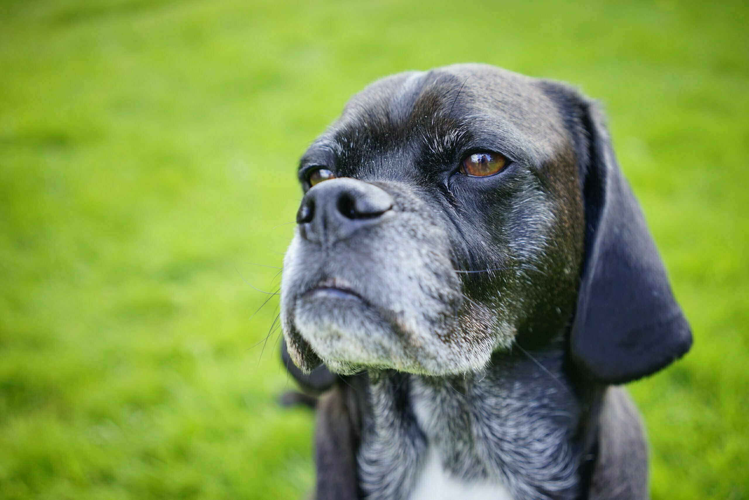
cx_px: 374
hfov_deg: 54.4
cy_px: 250
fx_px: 728
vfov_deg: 37.9
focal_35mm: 35
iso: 160
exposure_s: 1/200
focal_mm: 35
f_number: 3.5
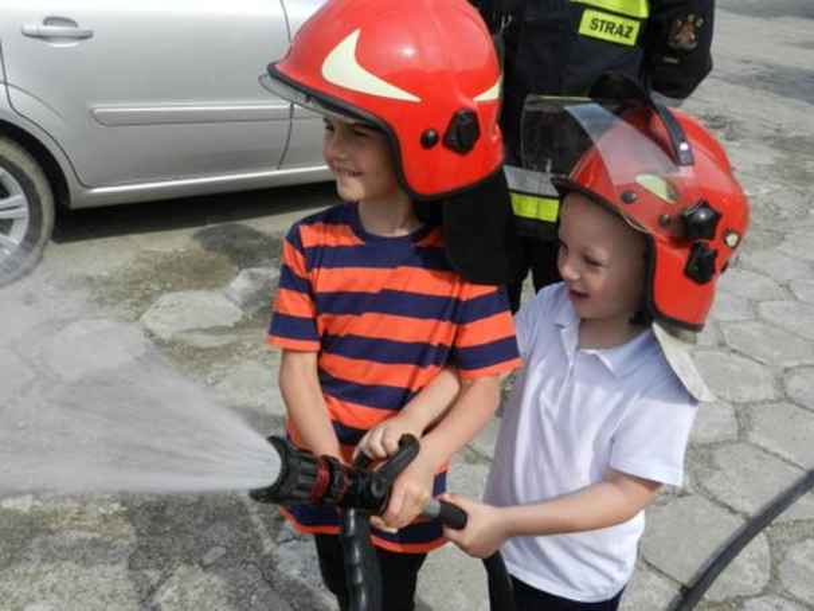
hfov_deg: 56.8
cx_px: 407
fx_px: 753
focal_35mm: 32
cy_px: 306
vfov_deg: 44.2
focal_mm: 5.6
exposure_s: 1/1000
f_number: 4
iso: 160
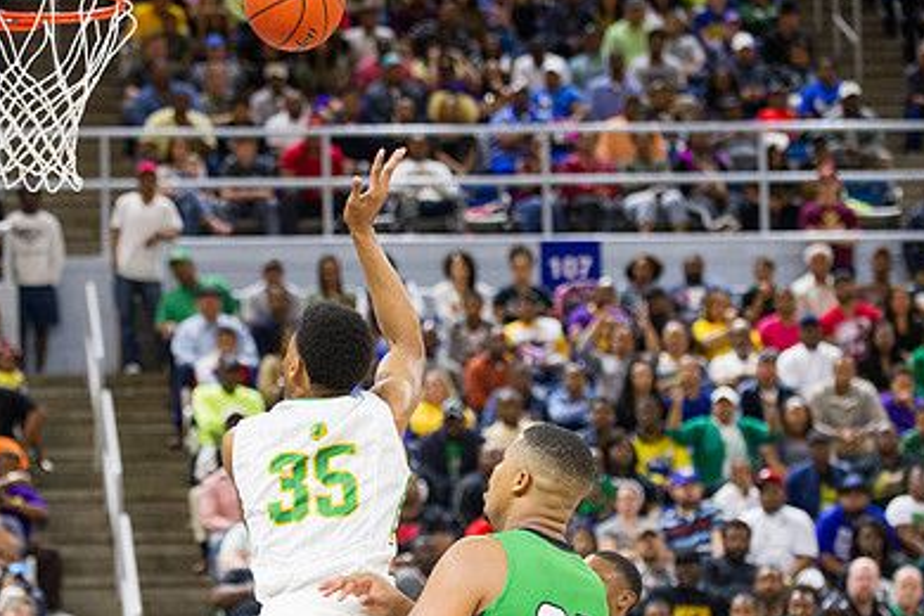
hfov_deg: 13.2
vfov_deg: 8.8
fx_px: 4004
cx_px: 355
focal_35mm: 156
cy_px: 438
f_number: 3.5
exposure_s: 1/1000
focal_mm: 105
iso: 4000
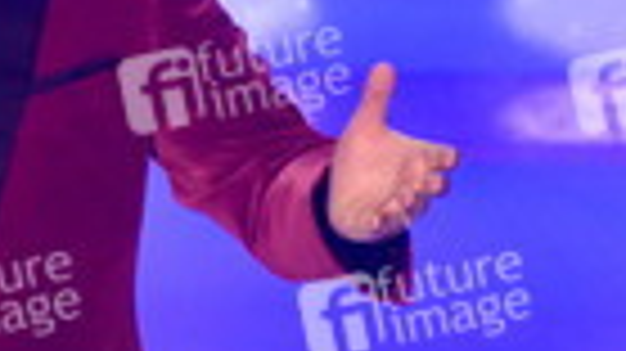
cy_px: 194
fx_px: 28252
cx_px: -155
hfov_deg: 1.3
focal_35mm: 1703
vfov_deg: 0.7
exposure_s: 1/400
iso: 12800
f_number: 5.6
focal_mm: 500
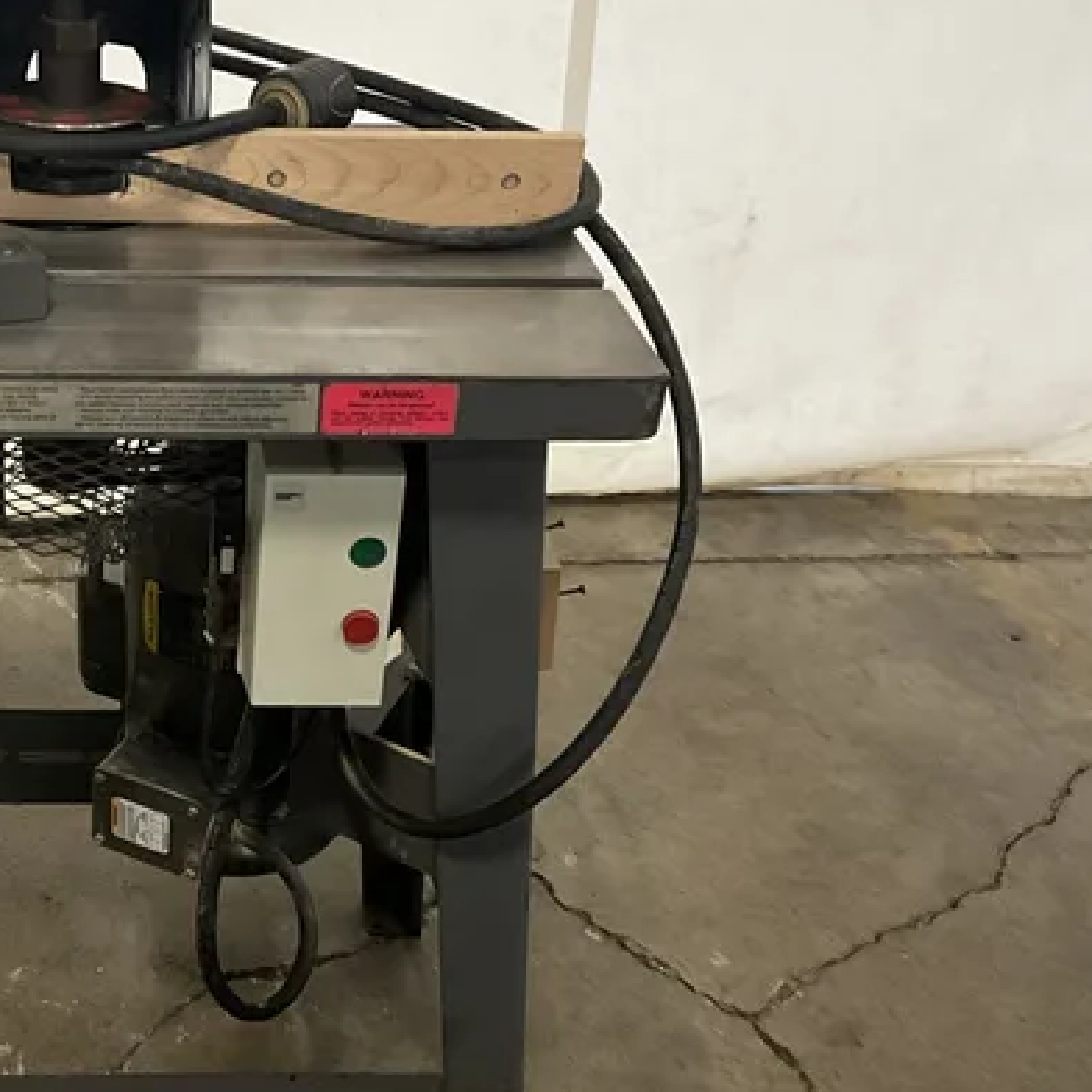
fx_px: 1749
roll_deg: -2.3
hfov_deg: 33.4
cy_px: 570
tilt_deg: -30.3
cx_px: 184
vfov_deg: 34.7
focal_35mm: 49
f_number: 1.8
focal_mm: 3
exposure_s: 1/60
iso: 320
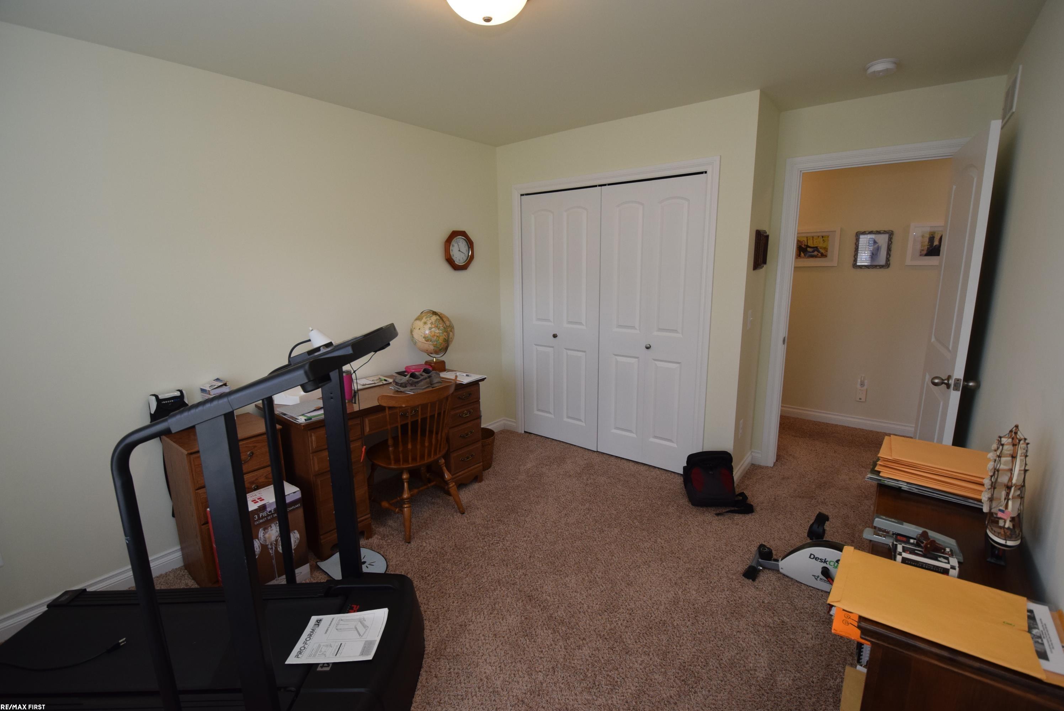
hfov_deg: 100.3
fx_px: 444
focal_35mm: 15
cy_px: 356
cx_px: 532
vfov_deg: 77.4
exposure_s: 1/100
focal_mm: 10
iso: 800
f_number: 5
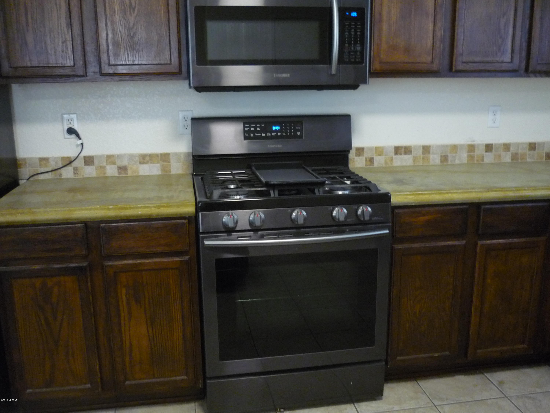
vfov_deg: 42.9
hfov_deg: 55.4
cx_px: 275
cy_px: 206
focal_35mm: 33
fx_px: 524
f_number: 2.8
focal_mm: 5.5
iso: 400
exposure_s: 1/13
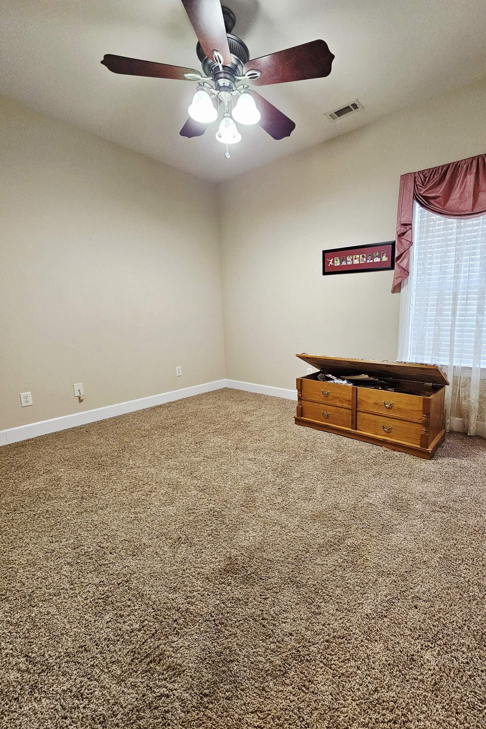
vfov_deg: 104.2
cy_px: 372
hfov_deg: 80.6
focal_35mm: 14
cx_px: 282
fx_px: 284
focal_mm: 2.2
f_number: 2.2
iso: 320
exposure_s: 1/60.2
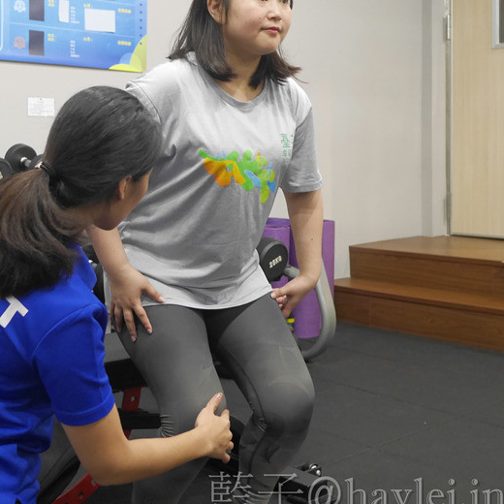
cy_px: 170
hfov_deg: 33.1
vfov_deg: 33.1
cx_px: 169
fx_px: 840
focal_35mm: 51
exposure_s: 1/60
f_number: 2.2
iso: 1250
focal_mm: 15
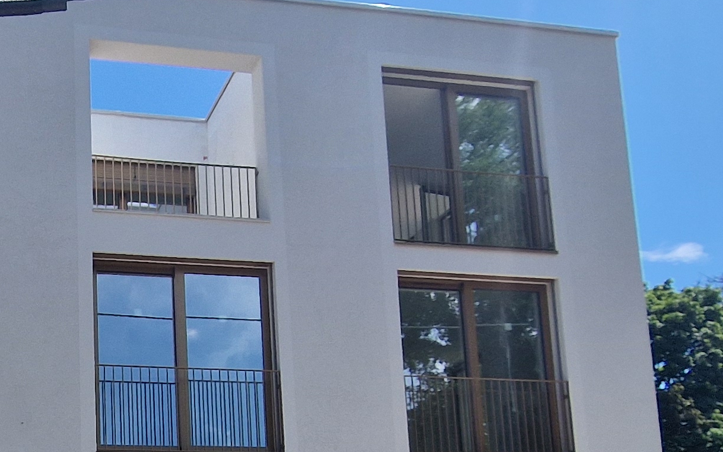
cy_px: 508
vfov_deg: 26.2
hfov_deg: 41.2
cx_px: 85
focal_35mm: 45
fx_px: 887
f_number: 2.2
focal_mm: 2.2
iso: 50
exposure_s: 1/2616
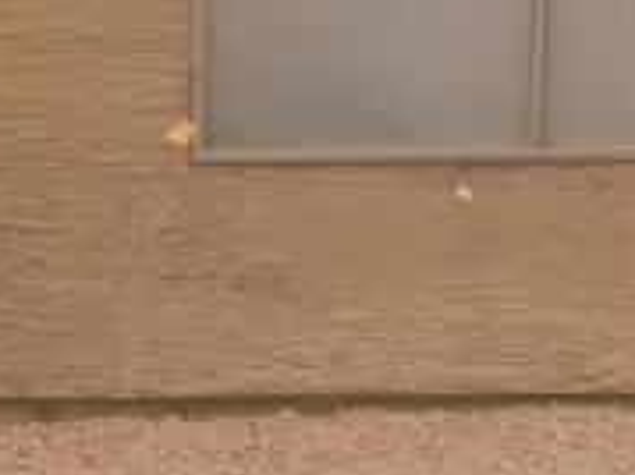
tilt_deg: -3.0
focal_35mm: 166
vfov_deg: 8.9
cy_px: -4
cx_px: -692
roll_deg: -0.5
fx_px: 3043
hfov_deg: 10.7
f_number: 2.2
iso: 25
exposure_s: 1/172
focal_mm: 4.15
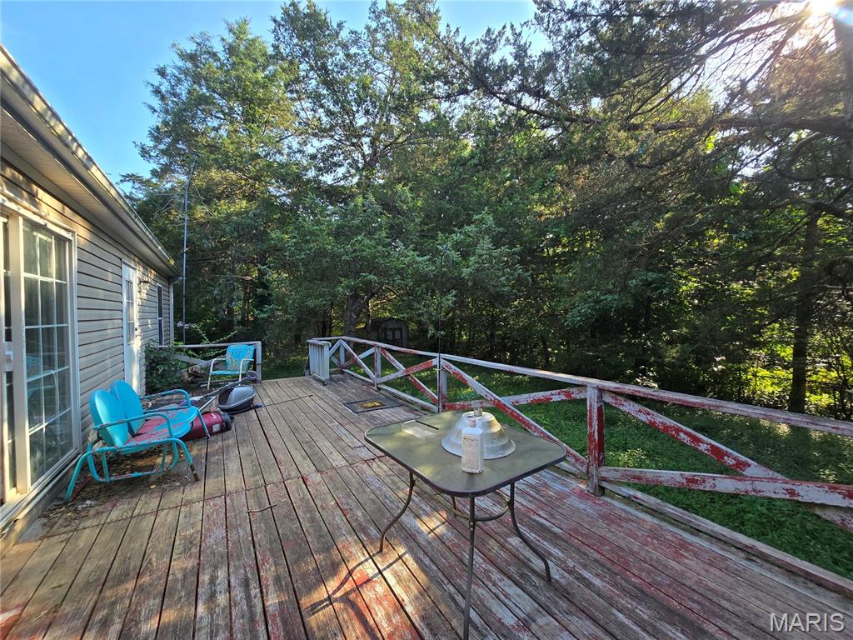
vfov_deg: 89.9
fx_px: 320
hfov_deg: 106.2
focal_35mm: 13
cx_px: 426
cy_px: 320
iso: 50
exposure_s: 1/393
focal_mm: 2.2
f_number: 2.2
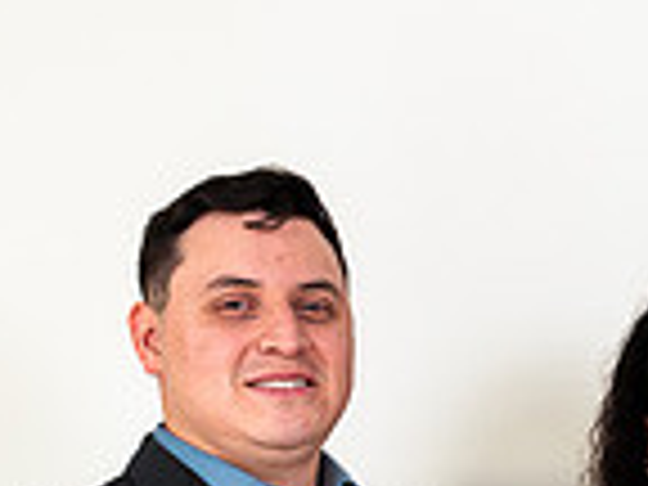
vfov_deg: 7.2
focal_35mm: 202
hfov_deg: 9.3
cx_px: 1206
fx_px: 3781
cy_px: 776
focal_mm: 52
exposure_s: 1/160
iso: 200
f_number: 5.6
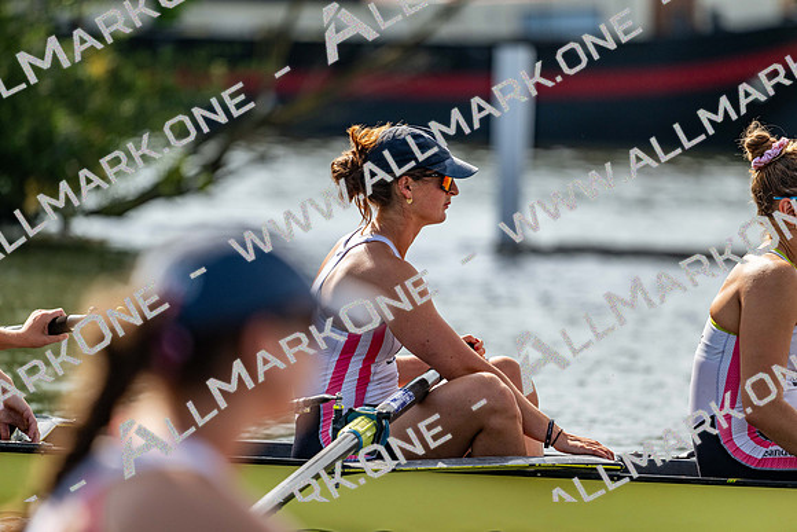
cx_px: 398
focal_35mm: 400
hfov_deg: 5.2
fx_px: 8857
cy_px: 266
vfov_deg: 3.4
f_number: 4.5
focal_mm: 400
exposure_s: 1/2500
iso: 560
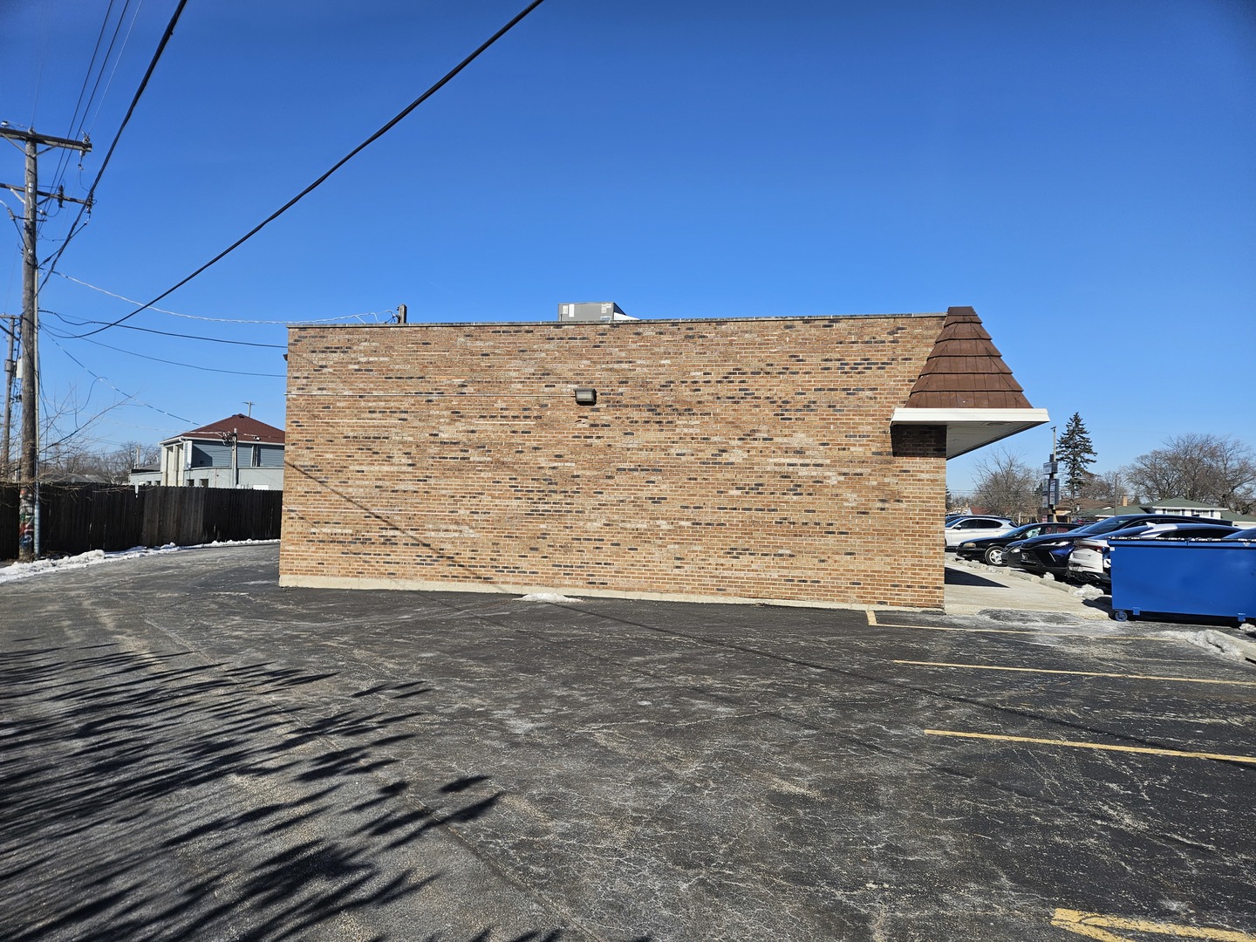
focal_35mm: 23
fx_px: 835
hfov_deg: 73.9
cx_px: 628
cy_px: 471
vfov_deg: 58.9
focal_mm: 5.4
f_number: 1.8
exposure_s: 1/2693
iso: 25
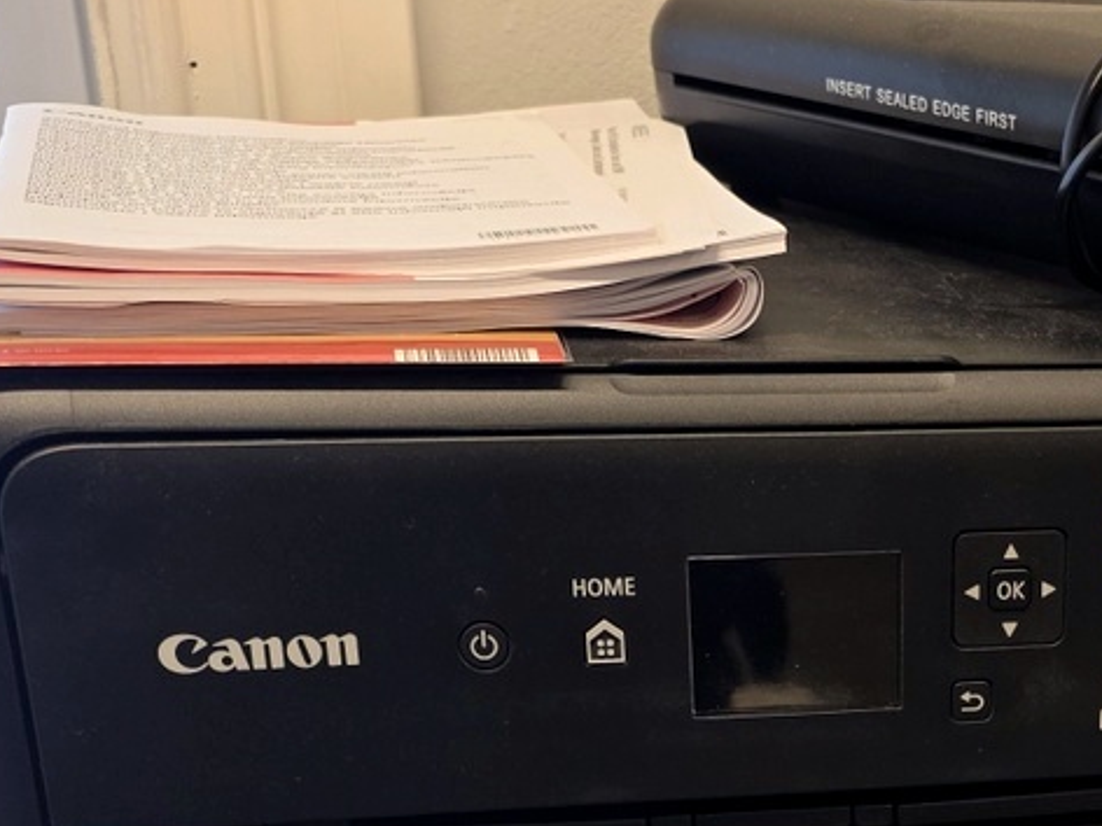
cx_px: 1090
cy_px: 1132
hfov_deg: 24.0
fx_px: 2483
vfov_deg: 17.5
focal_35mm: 78
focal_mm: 6.25
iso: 64
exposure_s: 1/100
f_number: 1.7
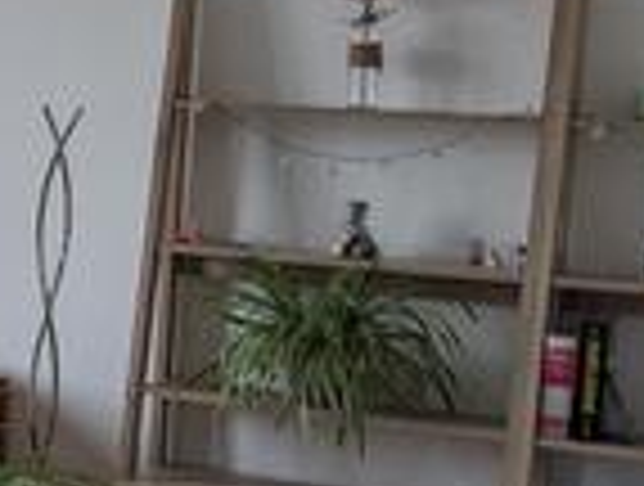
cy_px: 234
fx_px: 2108
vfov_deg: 13.2
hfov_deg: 15.0
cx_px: -536
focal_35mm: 113
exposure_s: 1/247
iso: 47
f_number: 1.73
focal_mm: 4.38
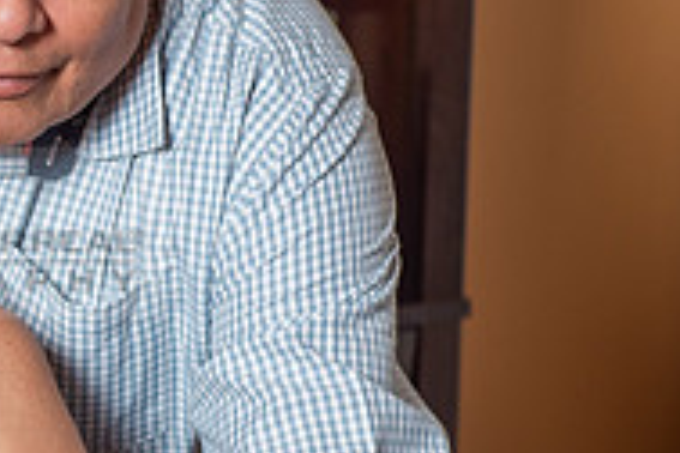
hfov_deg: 8.3
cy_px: 362
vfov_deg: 5.7
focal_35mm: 242
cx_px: -297
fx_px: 4571
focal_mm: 60
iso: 200
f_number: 4
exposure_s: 1/200
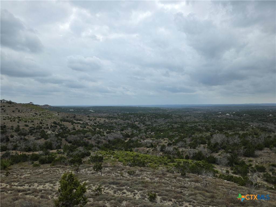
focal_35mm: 23
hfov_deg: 73.9
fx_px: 183
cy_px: 104
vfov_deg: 58.9
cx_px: 138
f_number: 1.7
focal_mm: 6.3
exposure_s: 1/5296
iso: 80
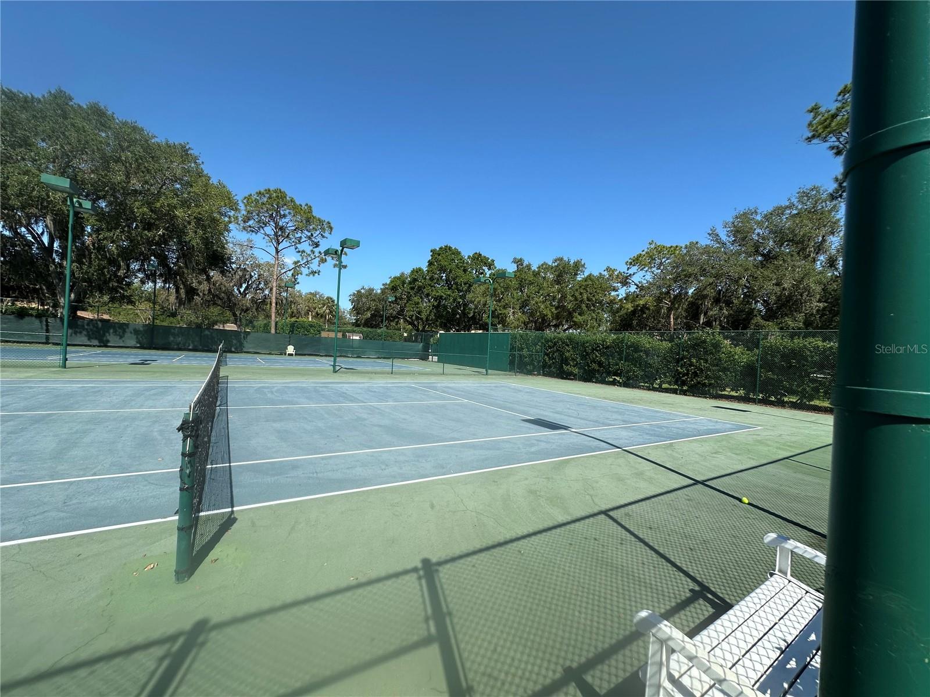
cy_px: 348
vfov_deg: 85.7
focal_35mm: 14
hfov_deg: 102.1
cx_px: 465
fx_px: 376
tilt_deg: +0.2
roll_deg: -3.5
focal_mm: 2.22
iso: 50
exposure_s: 1/1916
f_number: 2.2
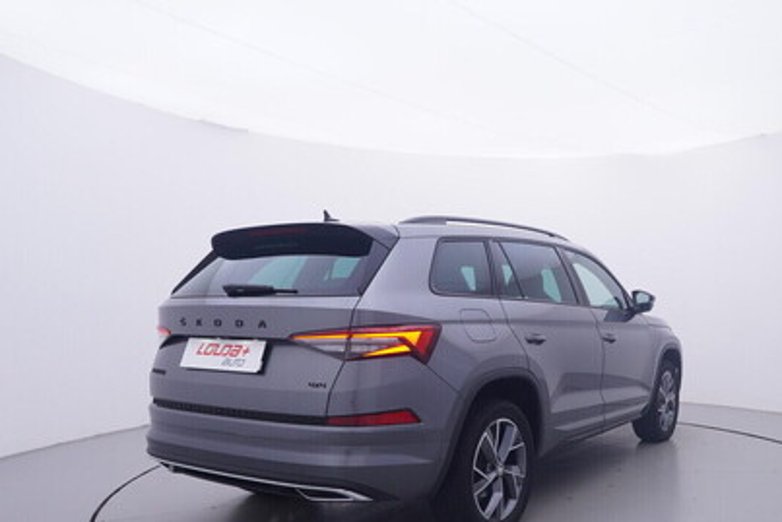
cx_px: 517
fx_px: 667
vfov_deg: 42.3
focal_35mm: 31
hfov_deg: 59.5
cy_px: 341
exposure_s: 1/80
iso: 200
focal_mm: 15
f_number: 5
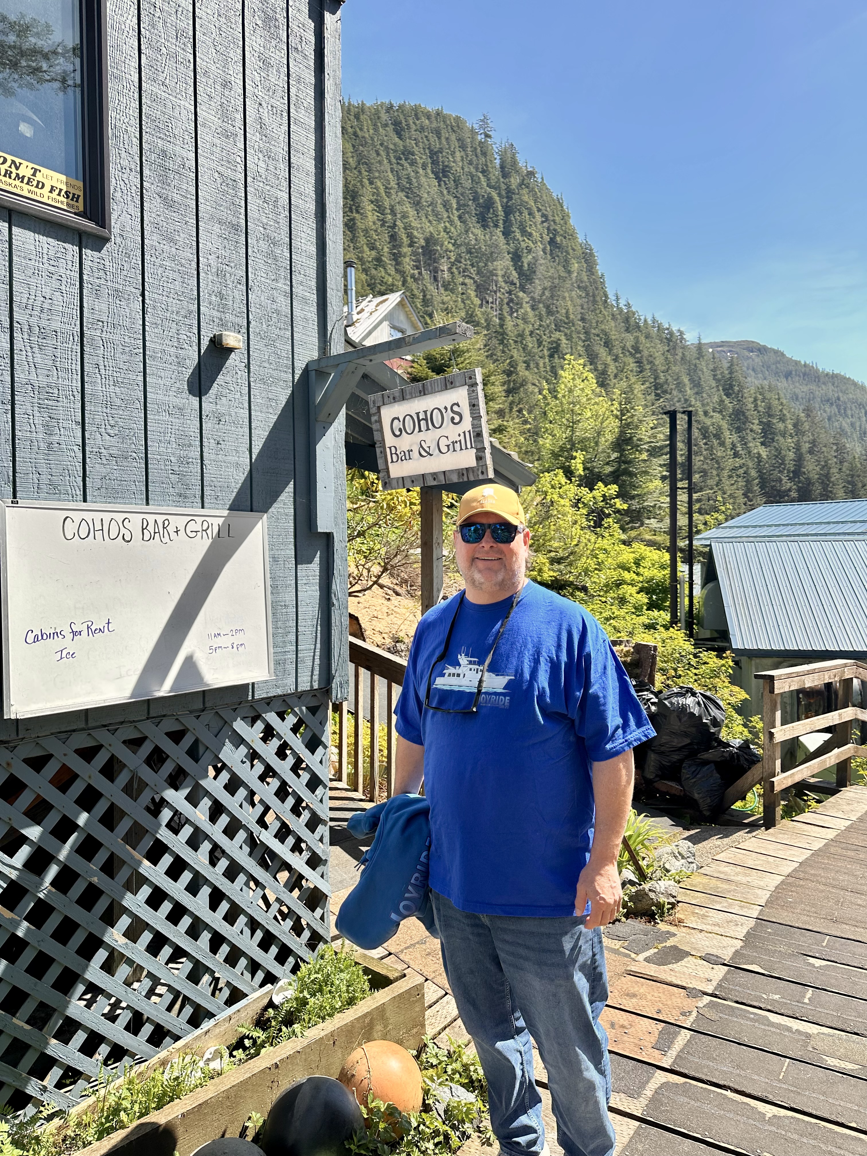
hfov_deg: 56.8
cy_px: 578
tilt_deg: -0.1
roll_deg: -1.2
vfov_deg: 71.6
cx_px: 434
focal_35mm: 24
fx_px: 801
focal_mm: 6.86
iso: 80
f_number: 1.78
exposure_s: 1/2591
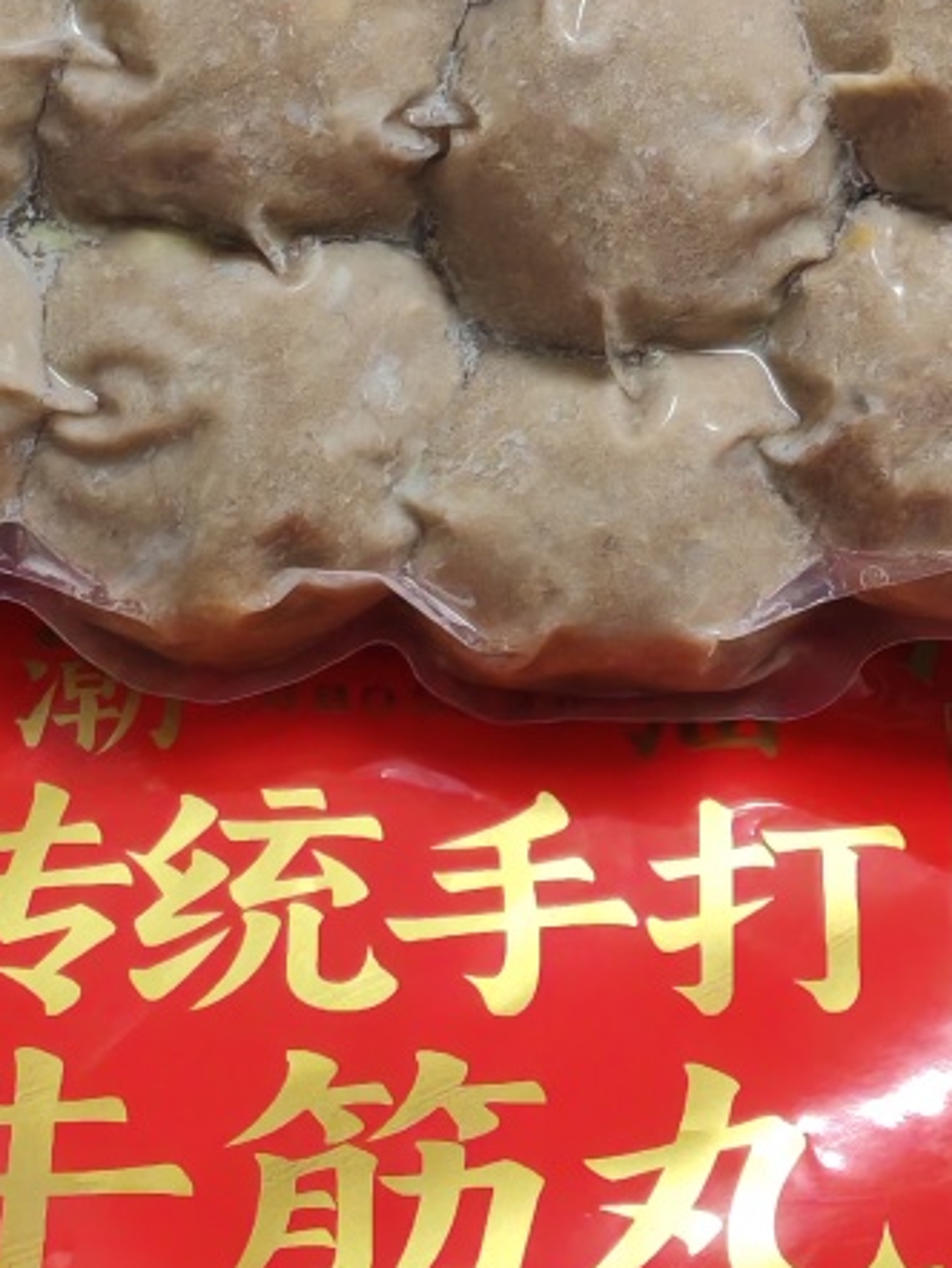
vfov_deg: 12.0
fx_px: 6008
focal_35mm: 164
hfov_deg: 9.1
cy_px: 162
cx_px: 539
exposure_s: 1/50
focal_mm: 5.52
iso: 400
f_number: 1.95
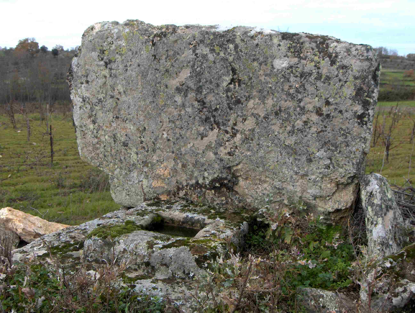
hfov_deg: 47.8
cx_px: 208
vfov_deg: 36.9
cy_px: 156
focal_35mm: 39
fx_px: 468
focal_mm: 8
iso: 100
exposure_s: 1/166
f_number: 4.8
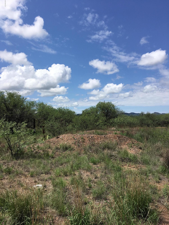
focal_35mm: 29
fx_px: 189
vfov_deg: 61.7
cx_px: 84
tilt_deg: -0.5
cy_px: 112
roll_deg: +1.7
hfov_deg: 48.2
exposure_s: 1/2481
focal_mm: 4.15
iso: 25
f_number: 2.2
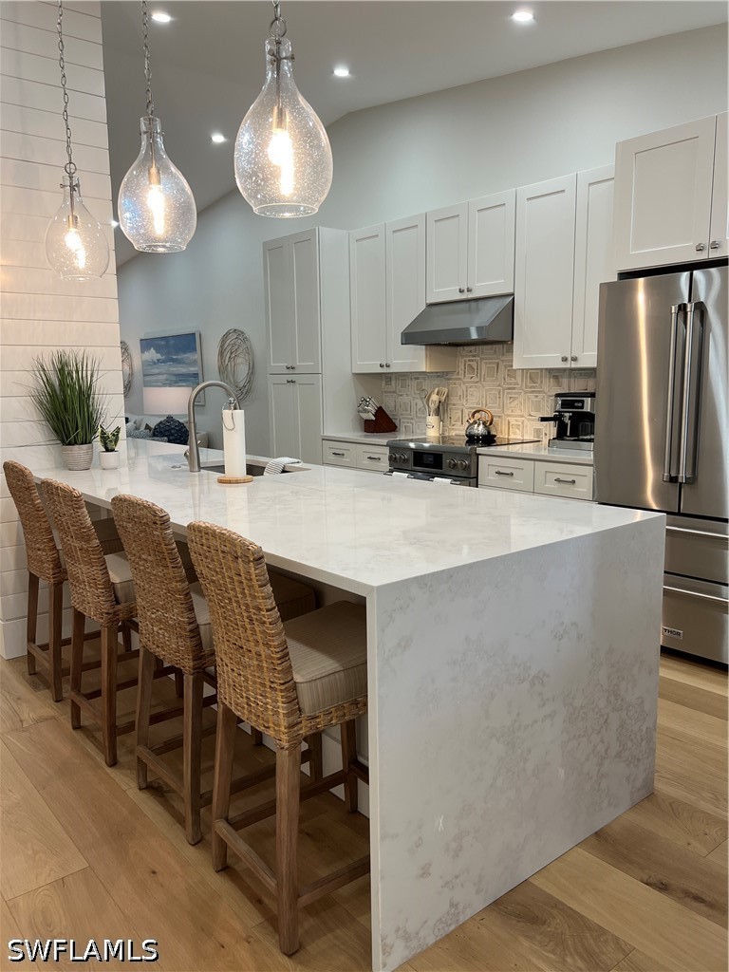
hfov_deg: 53.1
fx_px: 730
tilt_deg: -8.8
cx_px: 364
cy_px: 486
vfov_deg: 67.3
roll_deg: +1.2
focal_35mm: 26
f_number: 1.5
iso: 80
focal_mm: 5.7
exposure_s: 1/120
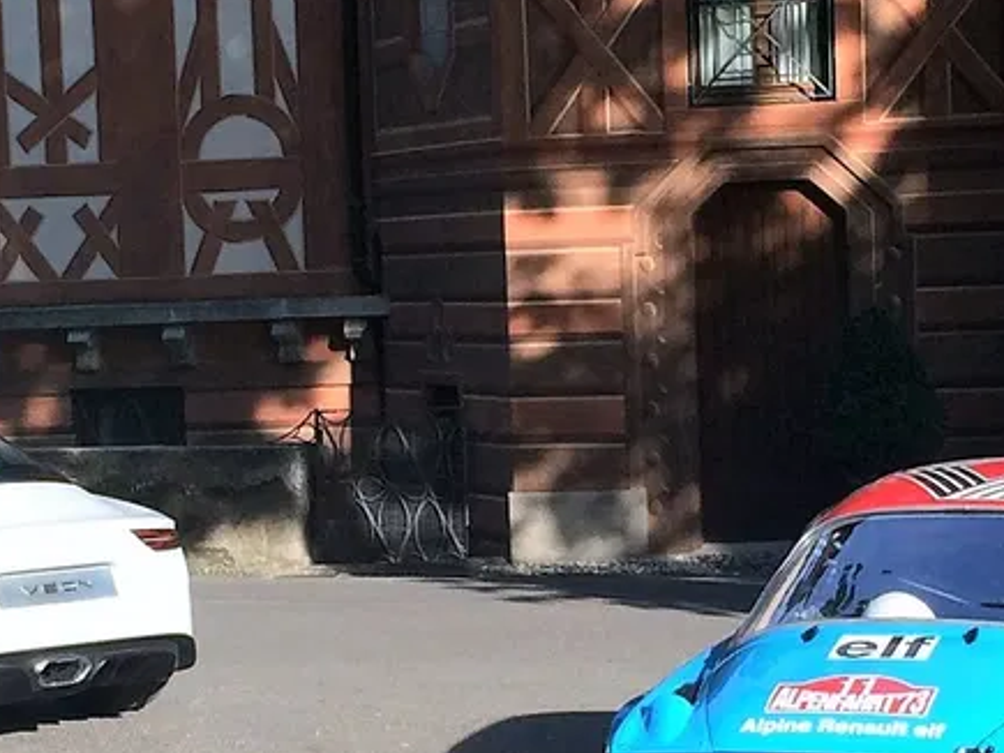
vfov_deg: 18.0
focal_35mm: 80
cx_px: 464
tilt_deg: -6.6
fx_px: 2320
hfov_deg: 24.4
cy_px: 736
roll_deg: +3.3
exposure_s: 1/707
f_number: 2.2
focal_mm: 4.15
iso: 32
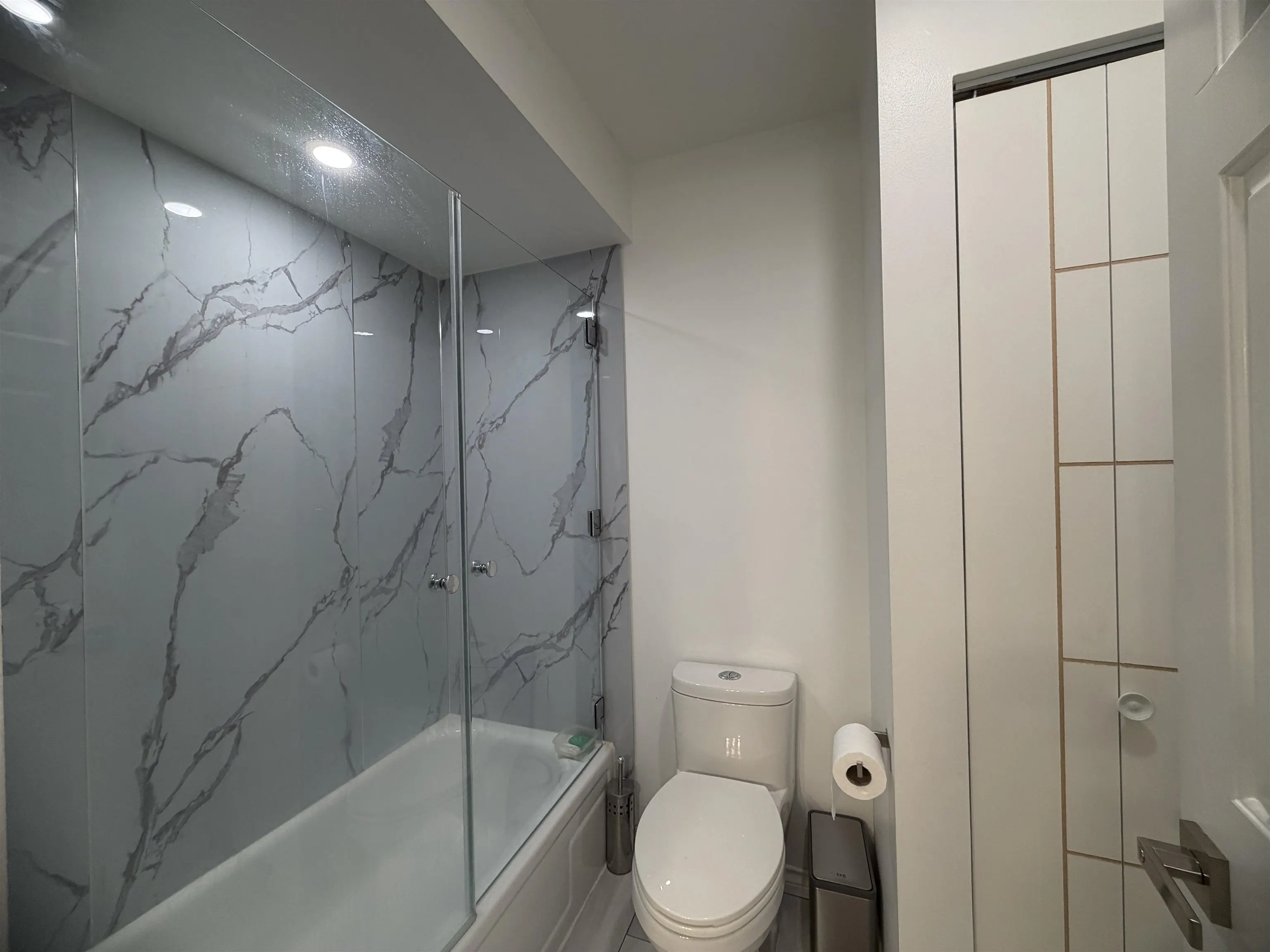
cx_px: 635
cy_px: 476
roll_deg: +0.7
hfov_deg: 102.1
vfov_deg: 85.7
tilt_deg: -1.0
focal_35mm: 14
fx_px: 514
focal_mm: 2.22
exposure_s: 1/120
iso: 160
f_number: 2.2
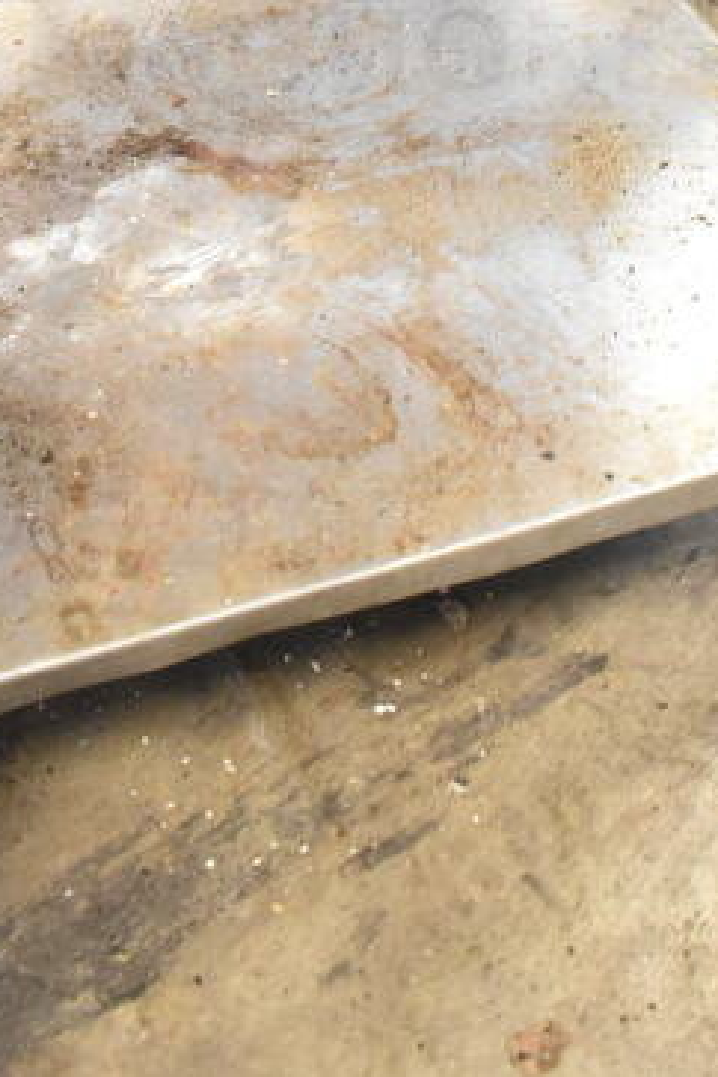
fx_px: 2034
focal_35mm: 68
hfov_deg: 20.0
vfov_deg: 27.1
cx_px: 362
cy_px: -116
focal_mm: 18
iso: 4000
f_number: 3.5
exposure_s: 1/30
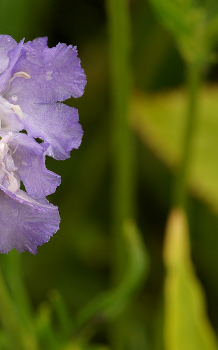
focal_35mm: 307
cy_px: 180
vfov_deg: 6.8
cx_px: -37
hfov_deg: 4.3
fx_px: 2923
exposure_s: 1/160
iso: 125
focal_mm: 100
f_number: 6.3
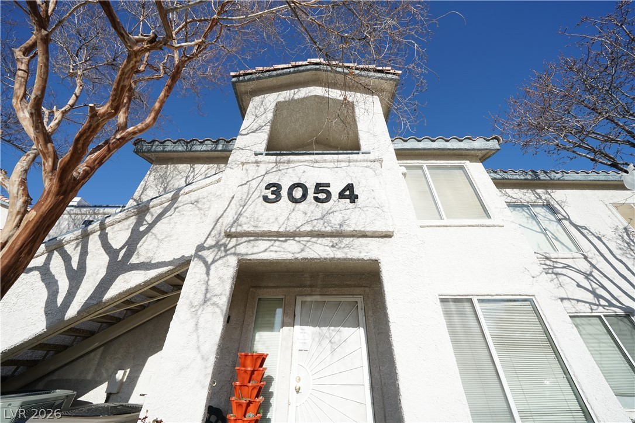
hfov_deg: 112.6
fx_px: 212
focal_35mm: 12
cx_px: 318
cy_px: 212
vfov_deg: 90.0
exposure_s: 1/125
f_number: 11
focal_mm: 12
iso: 125
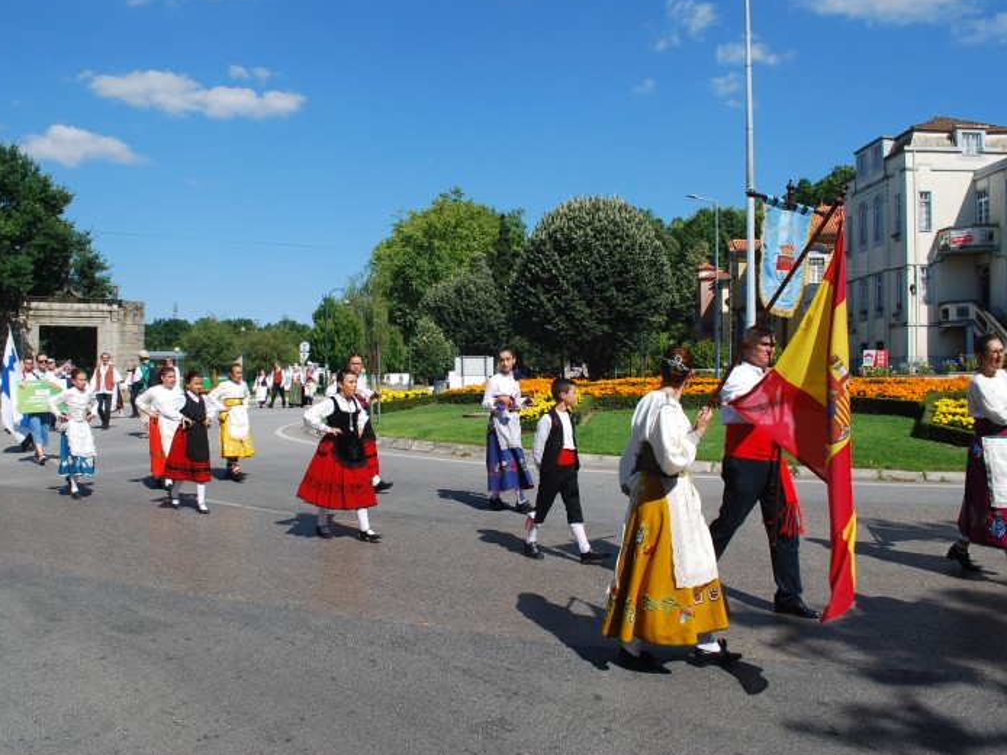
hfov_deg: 59.8
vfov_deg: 46.8
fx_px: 872
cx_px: 451
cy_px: 374
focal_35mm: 30
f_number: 8
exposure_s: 1/250
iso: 100
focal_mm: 18
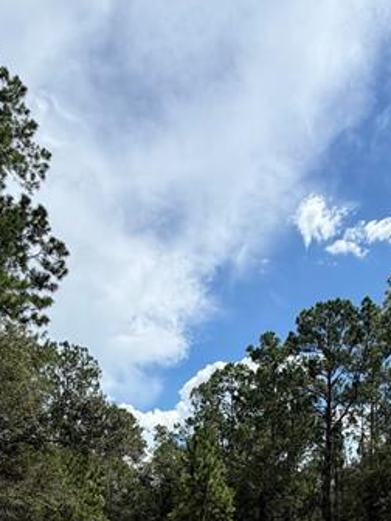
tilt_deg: +1.9
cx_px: 251
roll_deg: -1.5
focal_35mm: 32
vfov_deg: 45.9
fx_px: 482
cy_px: 541
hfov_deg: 43.7
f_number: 2.2
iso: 20
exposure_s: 1/1312
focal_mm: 2.22
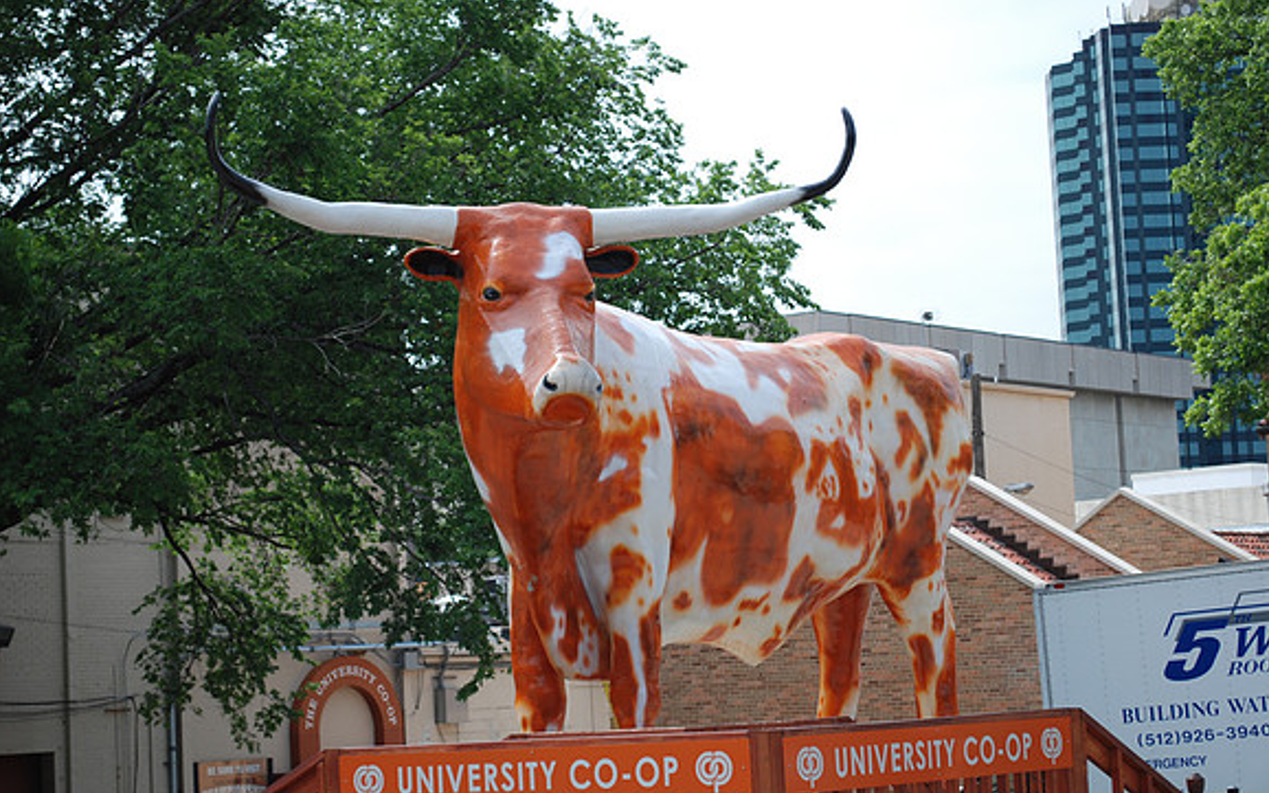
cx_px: 634
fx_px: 2922
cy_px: 420
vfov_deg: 15.4
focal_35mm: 85
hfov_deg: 24.5
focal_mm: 55
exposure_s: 1/500
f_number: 5.6
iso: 180
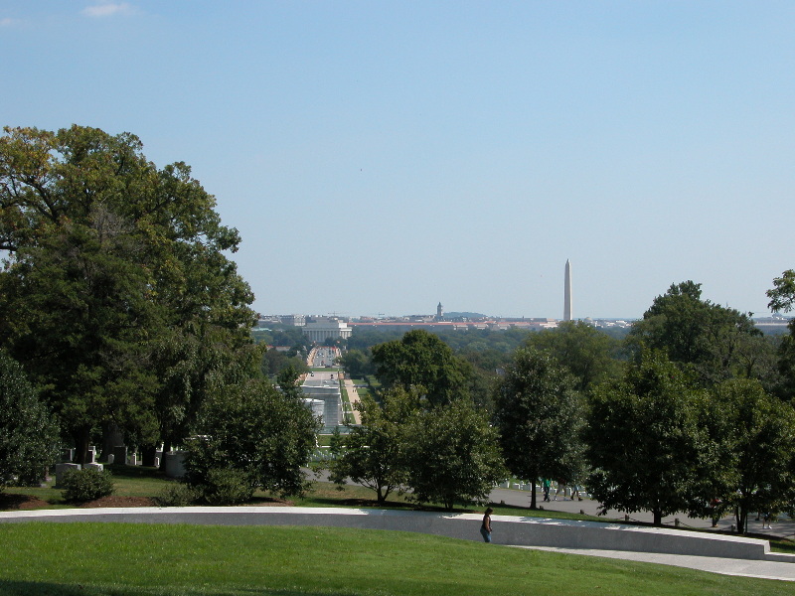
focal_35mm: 66
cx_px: 398
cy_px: 298
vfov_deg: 22.3
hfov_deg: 29.4
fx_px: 1516
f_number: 6.5
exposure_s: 1/396
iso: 100
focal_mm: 16.8
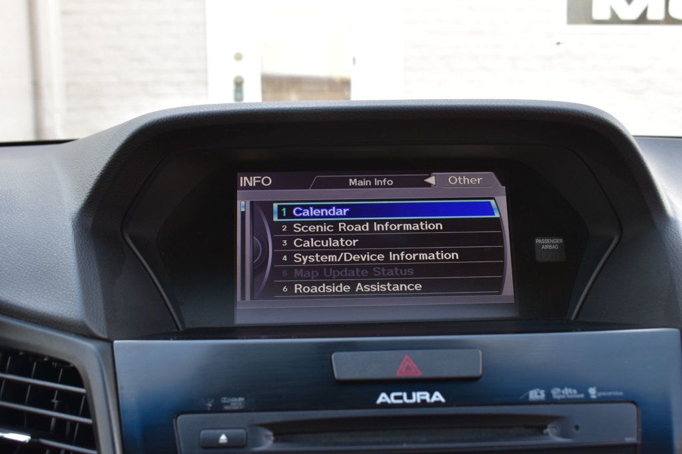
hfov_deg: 45.0
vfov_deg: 30.8
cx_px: 341
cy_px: 227
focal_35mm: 44
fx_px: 824
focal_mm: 29
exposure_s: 1/40
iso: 400
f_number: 7.1
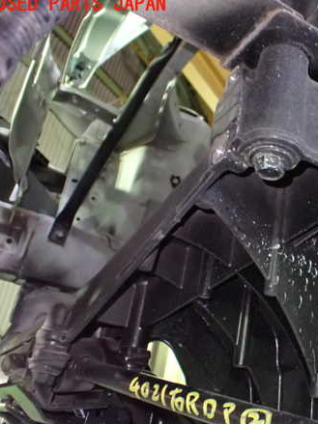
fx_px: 502
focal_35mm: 41
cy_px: 210
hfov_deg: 33.4
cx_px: 280
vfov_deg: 45.8
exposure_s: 1/30
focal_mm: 5.4
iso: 1600
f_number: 2.3
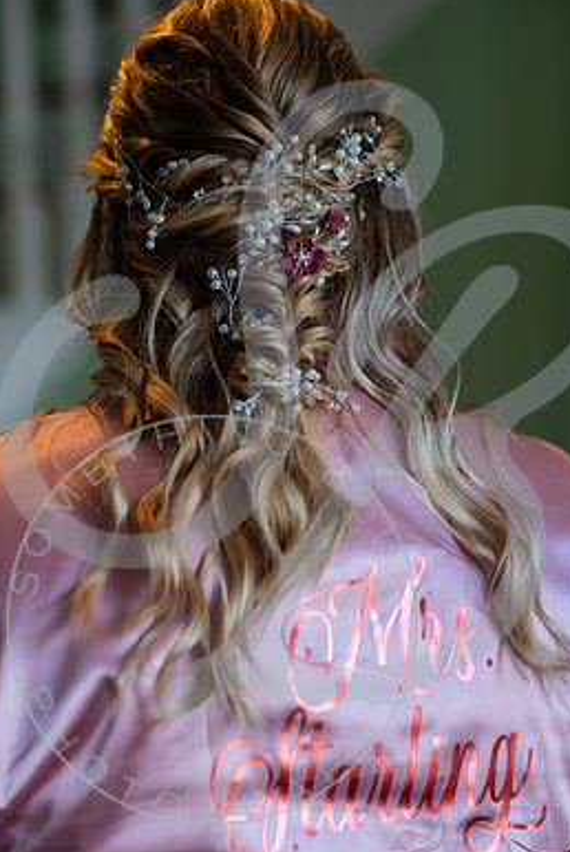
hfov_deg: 13.8
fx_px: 2347
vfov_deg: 20.6
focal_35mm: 99
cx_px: 312
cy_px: 452
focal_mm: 85
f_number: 2.8
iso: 1000
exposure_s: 1/160
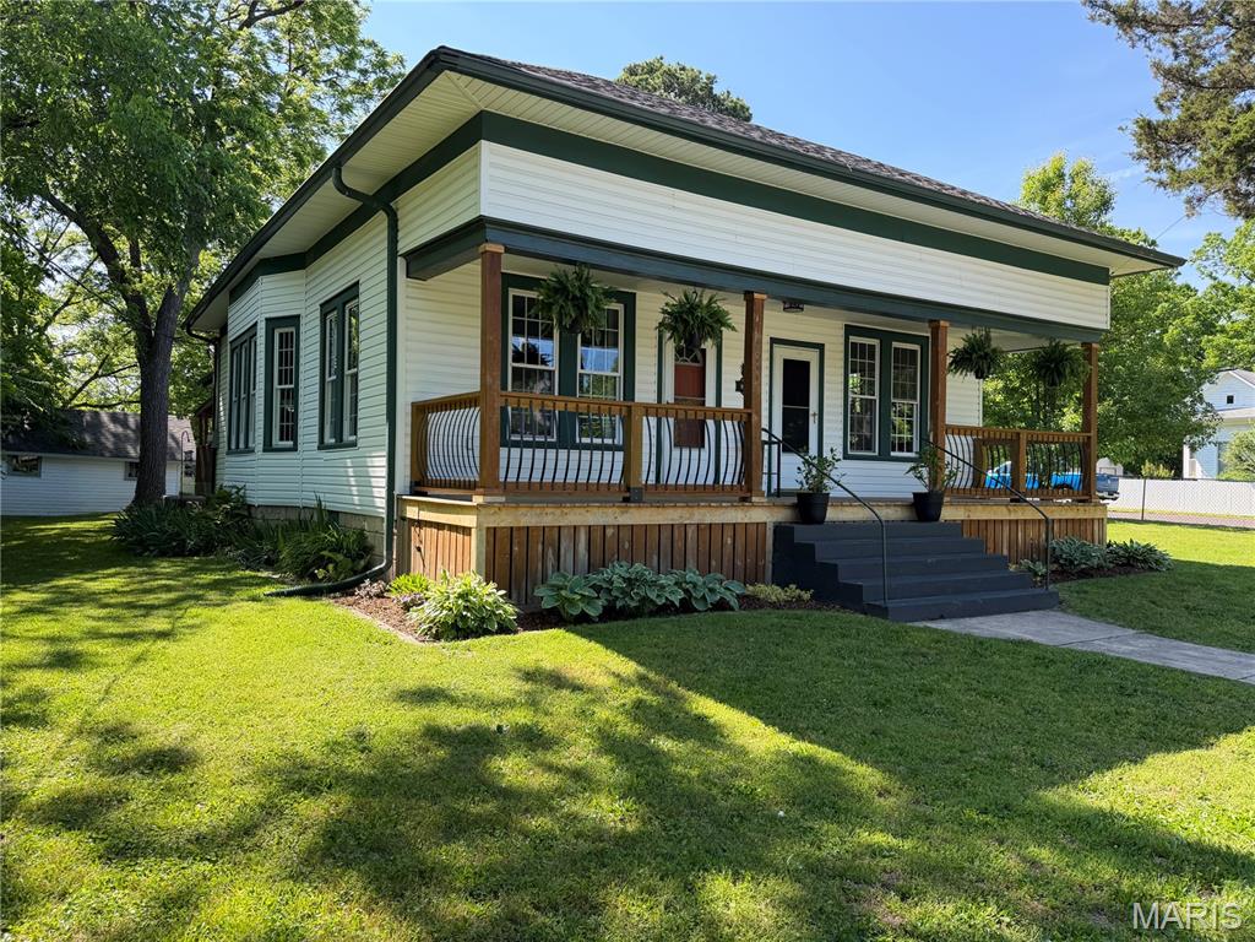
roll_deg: -1.3
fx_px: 870
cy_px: 471
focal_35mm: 24
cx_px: 628
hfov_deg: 71.6
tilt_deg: +0.4
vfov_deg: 56.8
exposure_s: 1/780
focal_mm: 6.76
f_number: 1.78
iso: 80
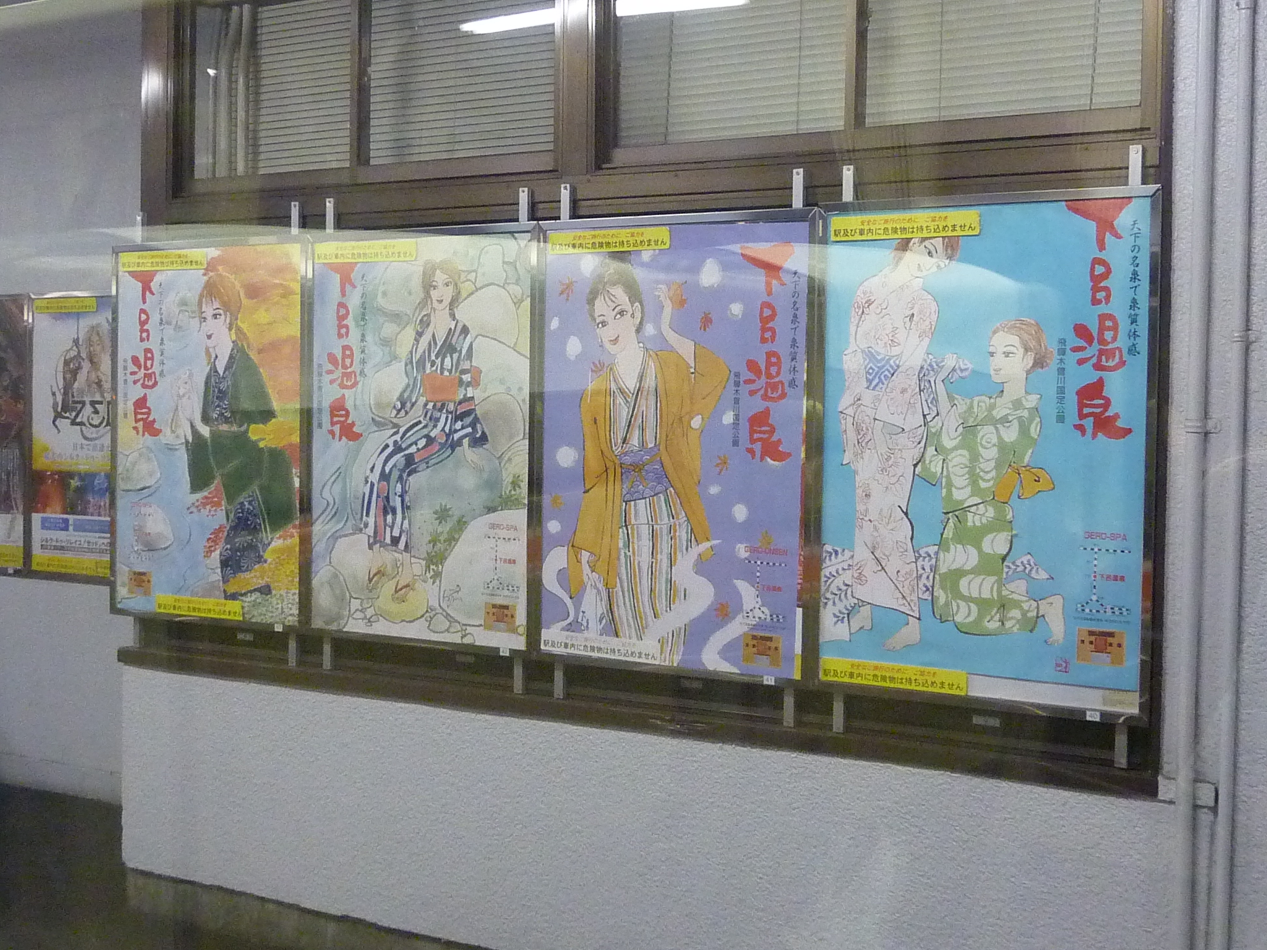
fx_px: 1867
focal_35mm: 51
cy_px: 475
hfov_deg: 37.5
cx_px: 634
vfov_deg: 28.6
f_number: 3.4
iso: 400
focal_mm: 4.7
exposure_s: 1/25
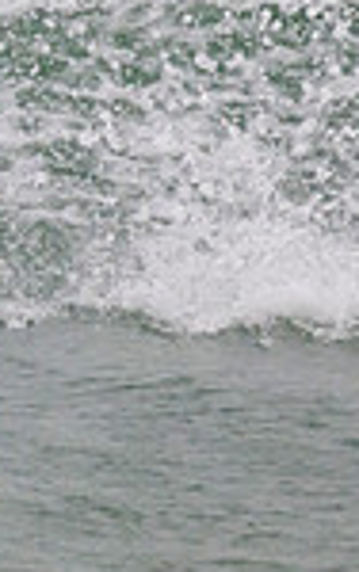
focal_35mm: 4280
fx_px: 66872
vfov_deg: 0.5
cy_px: -74
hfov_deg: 0.3
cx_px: -502
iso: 1400
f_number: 11
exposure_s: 1/2000
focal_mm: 800
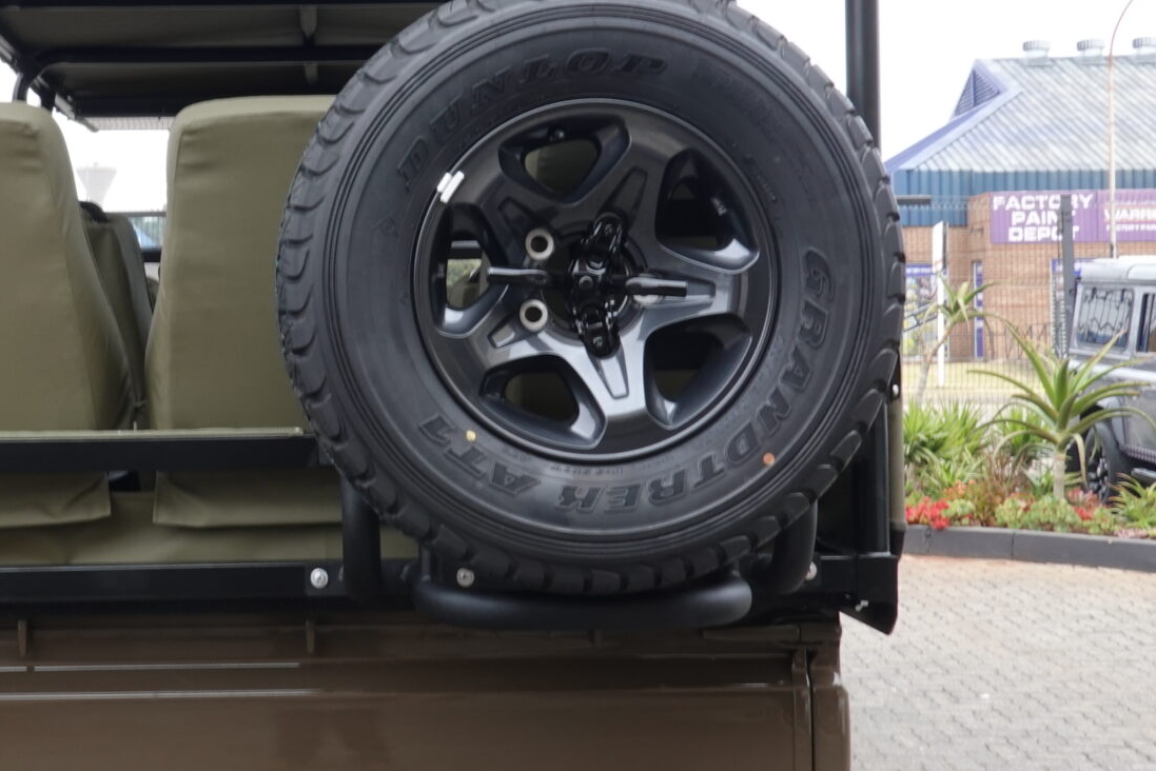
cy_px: 350
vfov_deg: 24.2
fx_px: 1799
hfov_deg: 34.9
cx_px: 302
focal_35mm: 56
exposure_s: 1/15
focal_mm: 9
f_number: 11
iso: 125
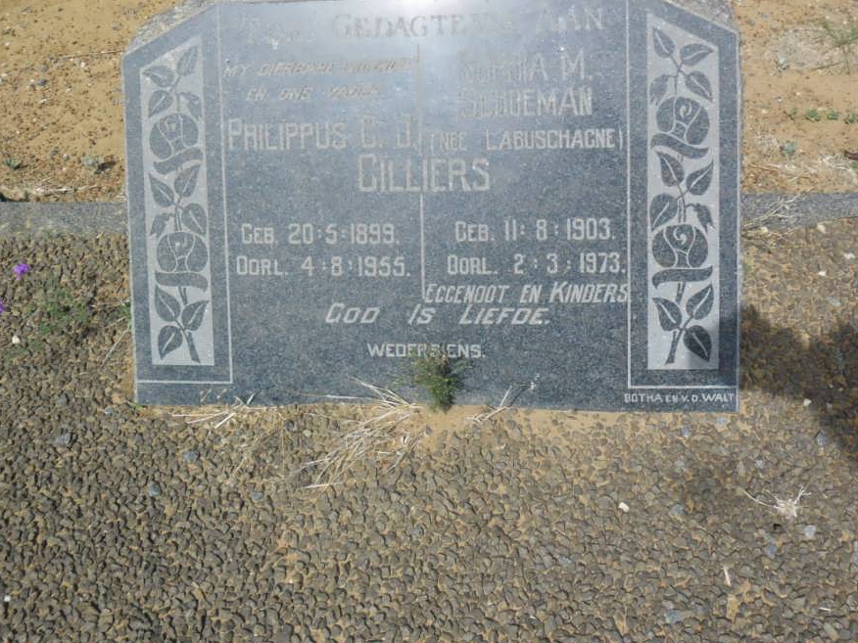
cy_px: 219
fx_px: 917
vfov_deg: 38.3
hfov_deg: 50.1
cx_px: 434
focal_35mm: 37
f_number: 3.5
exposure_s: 1/980
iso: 80
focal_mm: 4.9
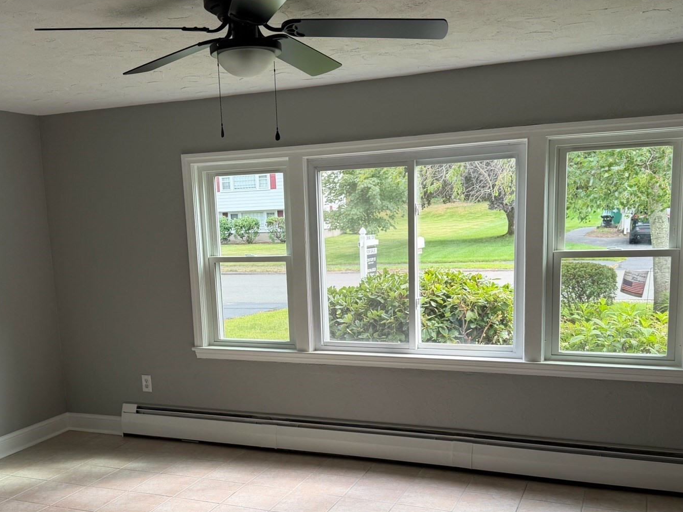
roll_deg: +2.3
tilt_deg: -9.2
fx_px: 730
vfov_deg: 38.3
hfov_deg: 50.1
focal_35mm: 37
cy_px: 338
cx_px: 311
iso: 64
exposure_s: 1/162
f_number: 1.78
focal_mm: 6.76
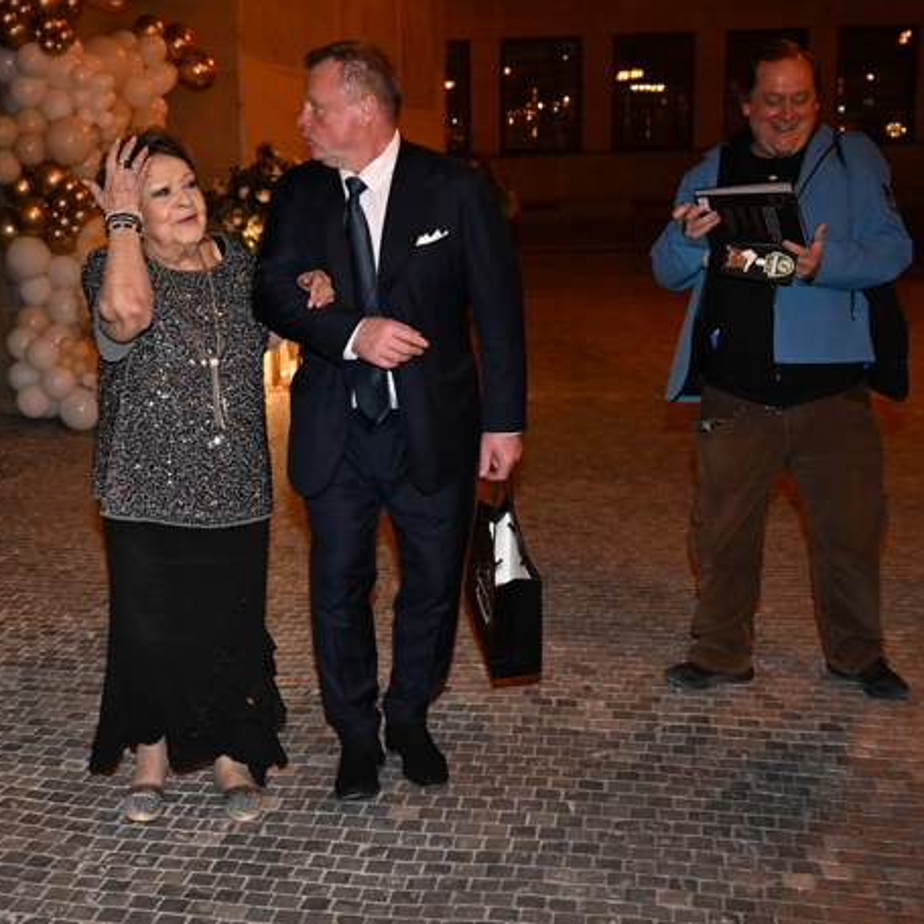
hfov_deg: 34.3
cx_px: 296
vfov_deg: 34.7
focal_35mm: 49
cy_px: 463
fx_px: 1480
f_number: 5
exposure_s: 1/125
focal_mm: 38
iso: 4000
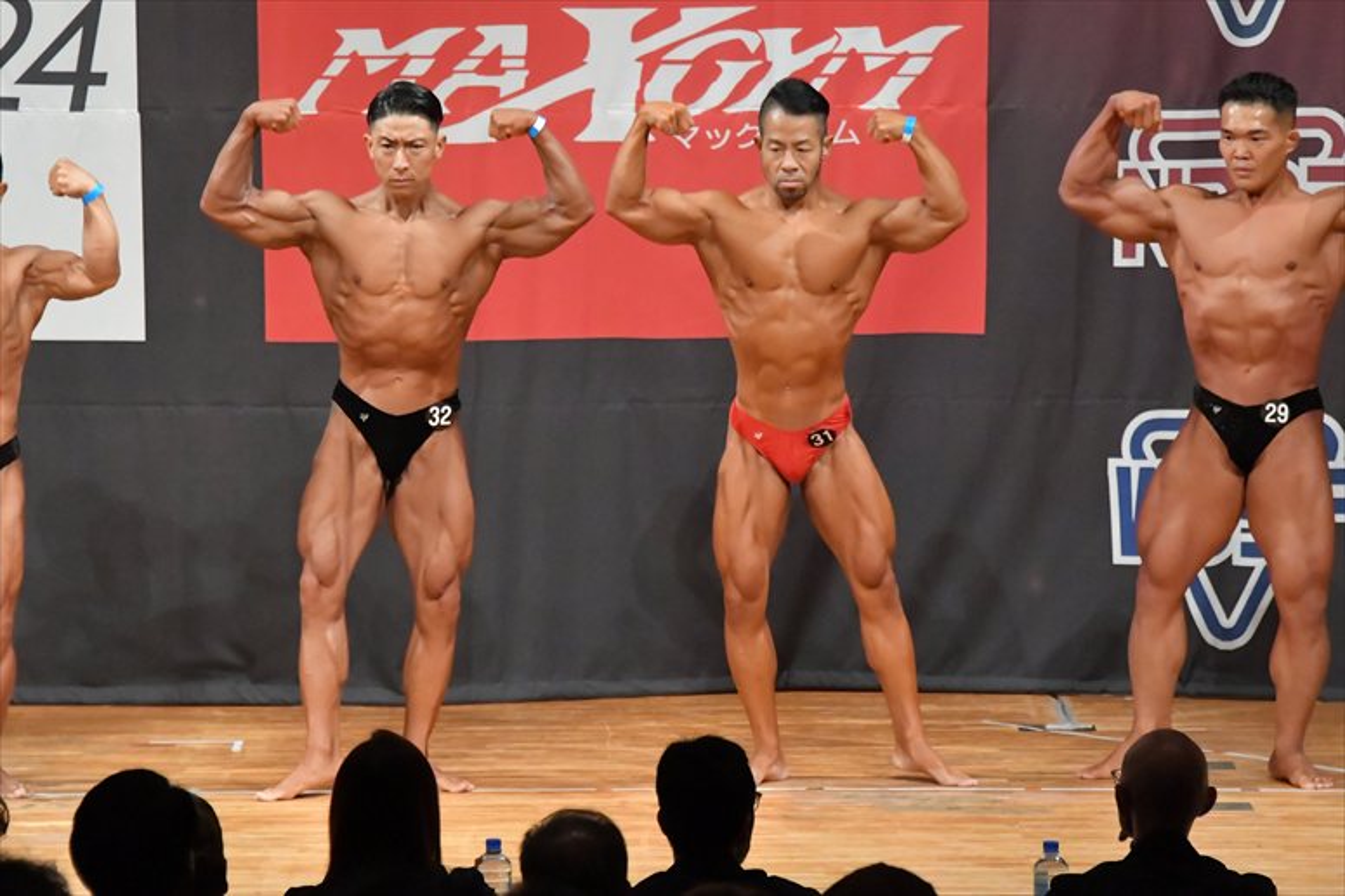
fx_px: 10083
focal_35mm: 270
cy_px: 448
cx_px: 672
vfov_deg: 5.1
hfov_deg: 7.6
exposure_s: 1/400
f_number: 5.6
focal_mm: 180
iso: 11400
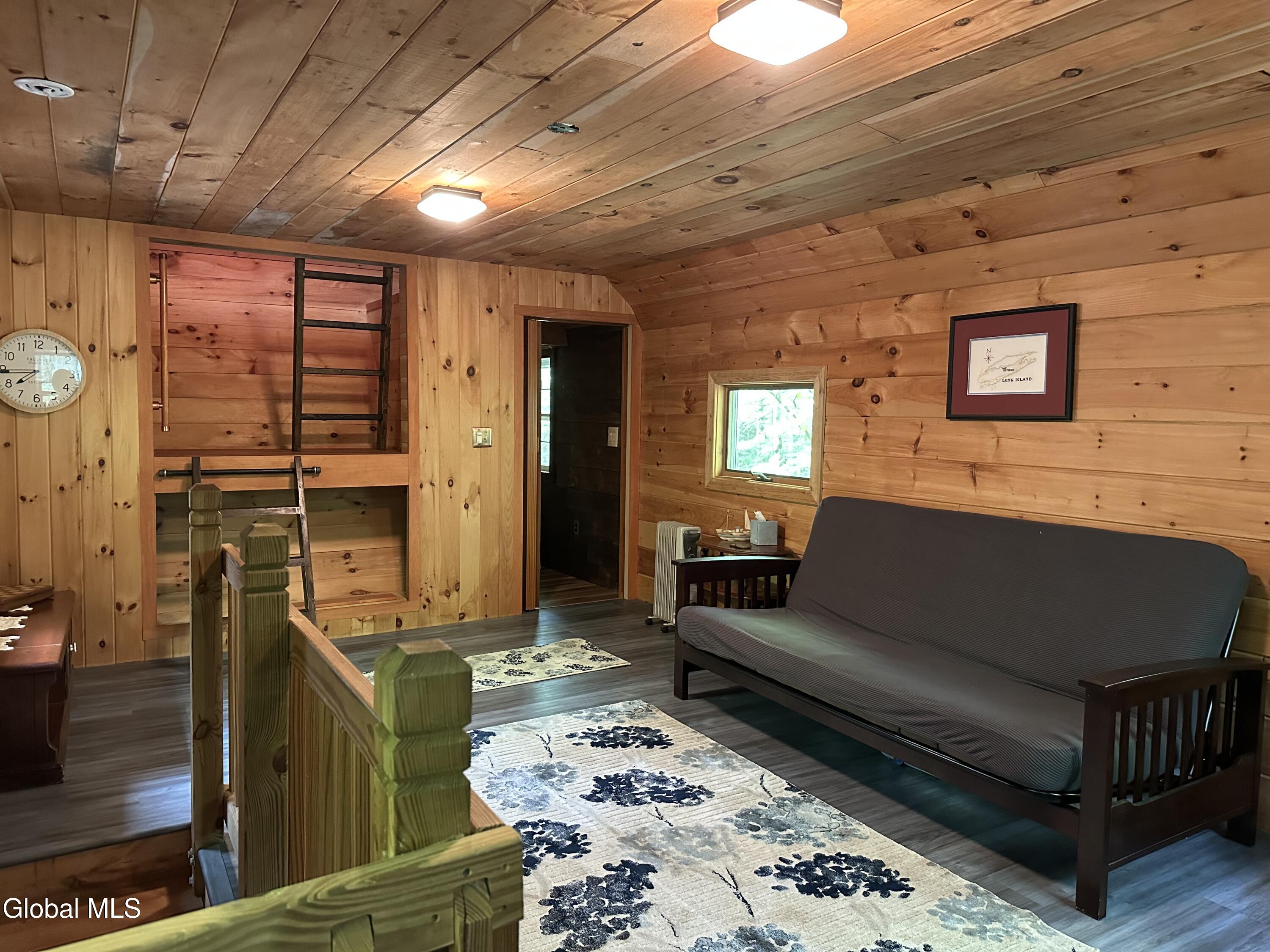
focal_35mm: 24
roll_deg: -1.3
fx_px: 881
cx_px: 635
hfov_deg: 71.6
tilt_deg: -4.0
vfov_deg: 56.8
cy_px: 476
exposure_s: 1/40
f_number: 1.78
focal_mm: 6.86
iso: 800
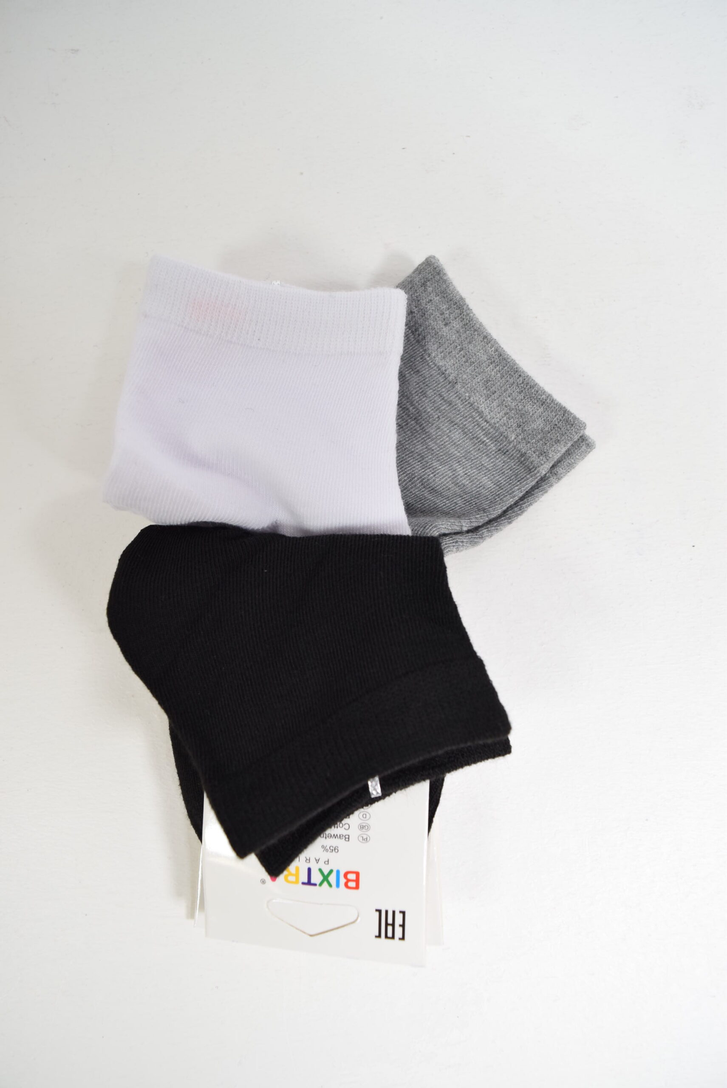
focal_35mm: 27
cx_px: 364
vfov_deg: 67.3
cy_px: 544
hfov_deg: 48.0
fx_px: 816
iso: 640
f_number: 5
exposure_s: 1/125
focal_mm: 18
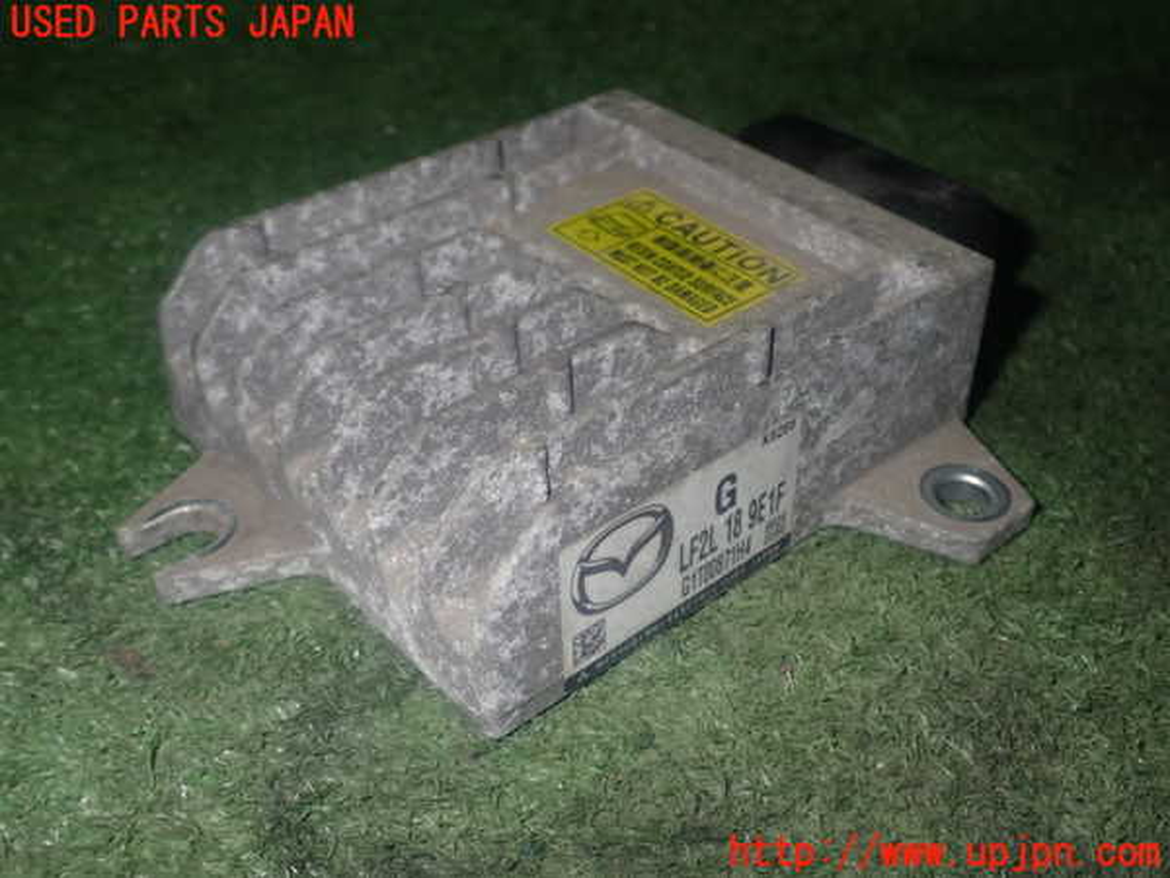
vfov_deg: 37.7
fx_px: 1284
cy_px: 439
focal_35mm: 38
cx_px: 585
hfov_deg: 49.0
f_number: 8
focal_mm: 6.83
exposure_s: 1/40
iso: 250
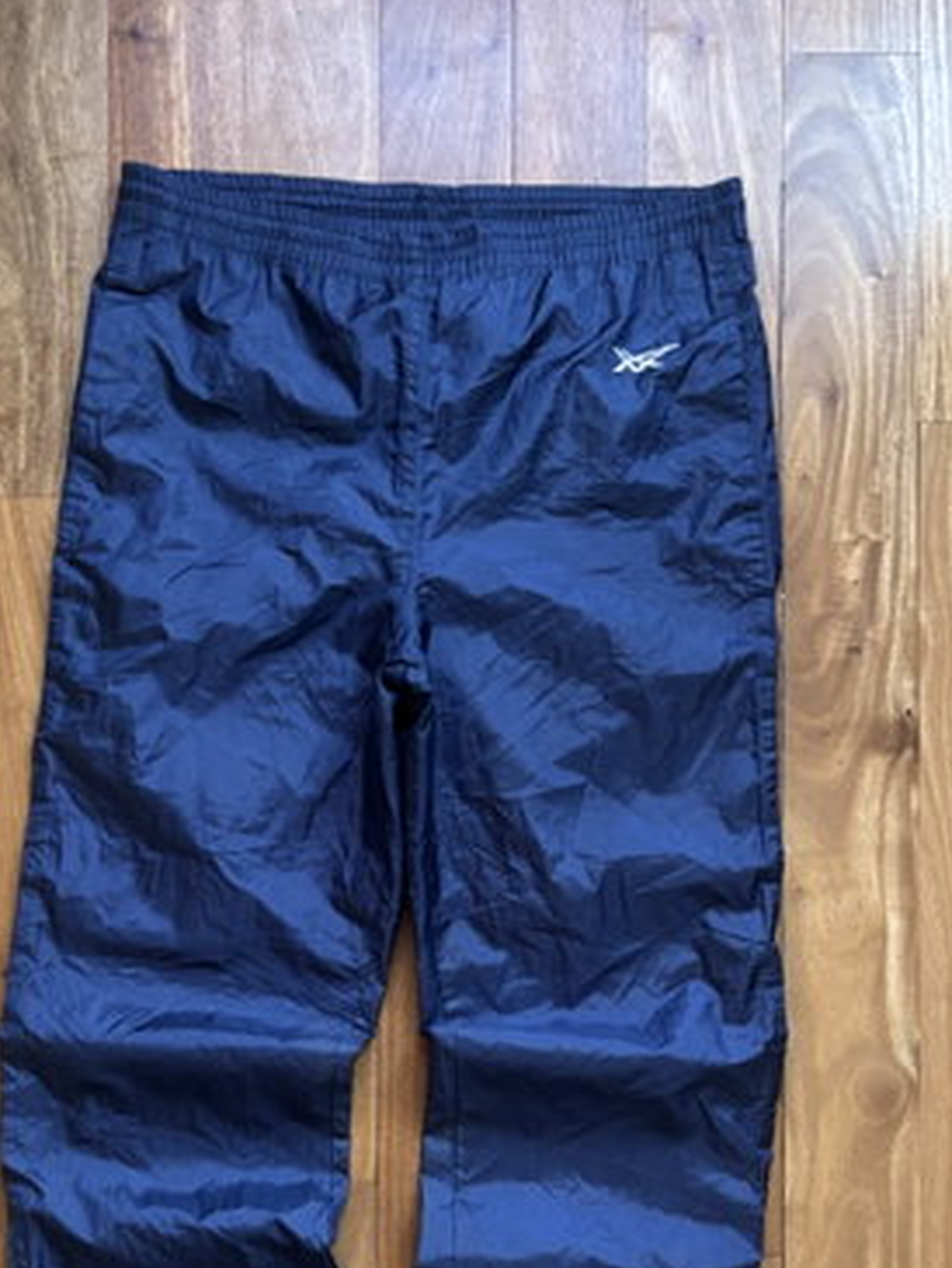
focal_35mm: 38
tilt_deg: -88.6
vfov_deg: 47.6
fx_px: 1393
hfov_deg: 37.7
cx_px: 413
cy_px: 908
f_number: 1.6
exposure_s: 1/60
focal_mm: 5.96
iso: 250
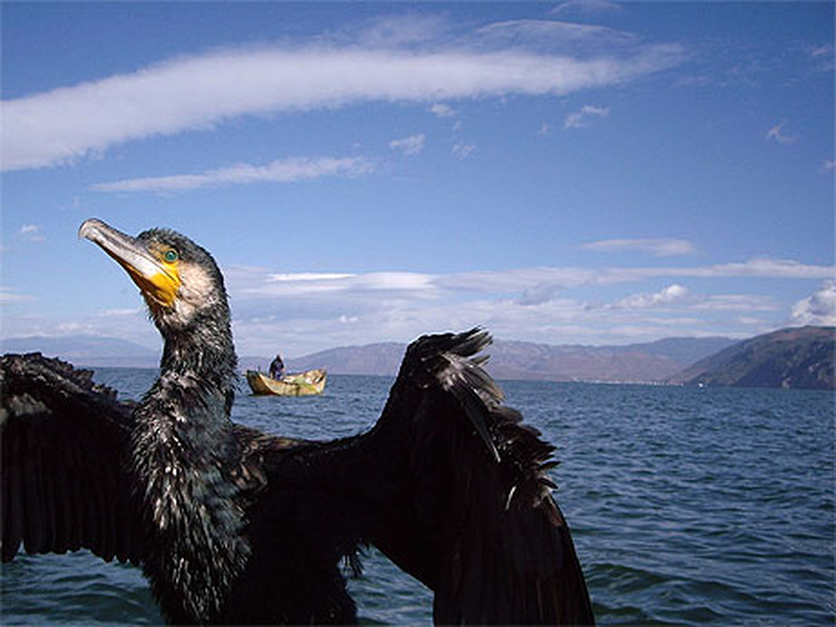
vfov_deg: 37.7
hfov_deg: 49.0
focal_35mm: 38
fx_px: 918
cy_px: 314
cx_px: 418
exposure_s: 1/800
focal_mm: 6.2
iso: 64
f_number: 4.3
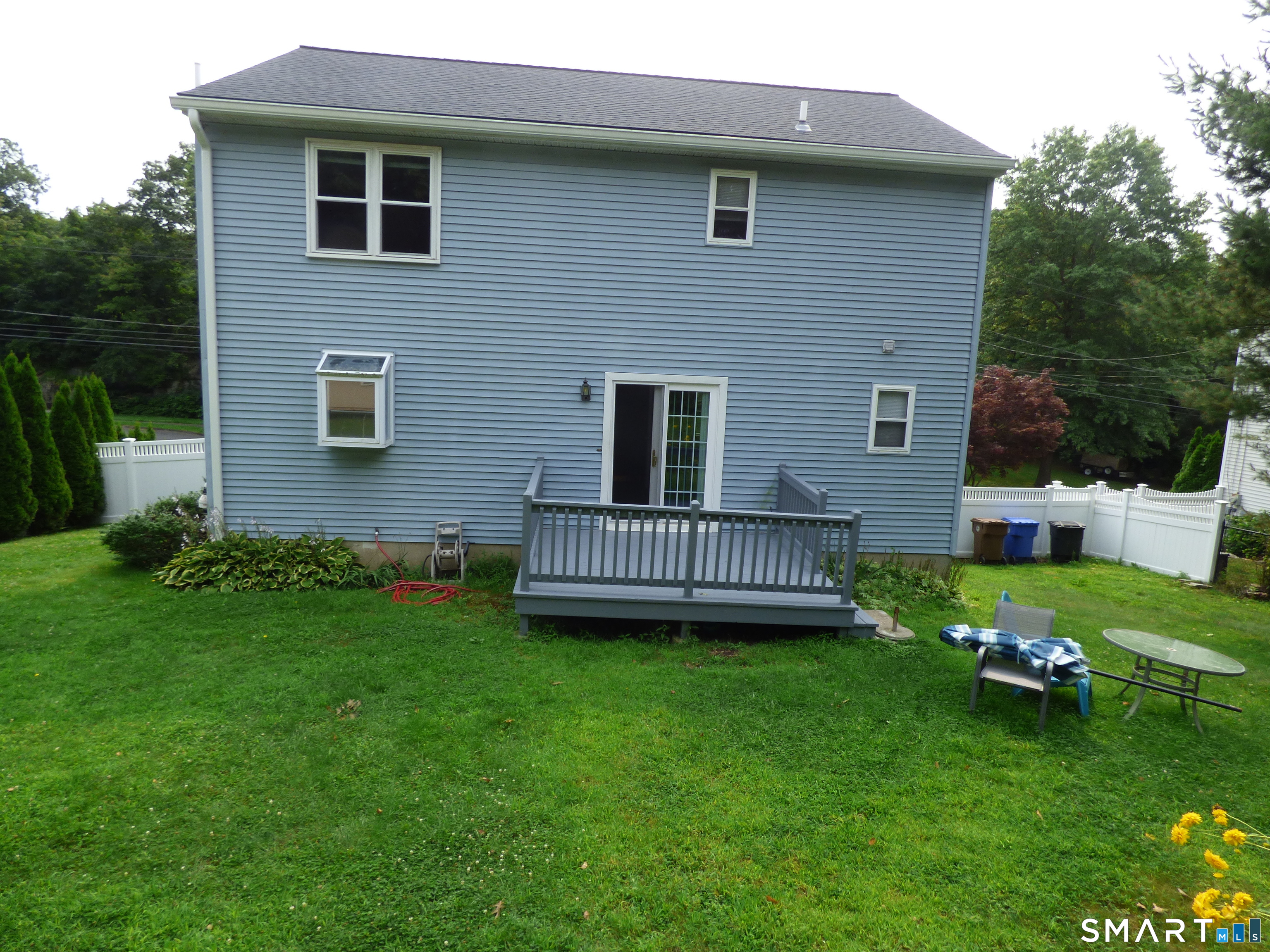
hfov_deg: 81.7
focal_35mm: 20
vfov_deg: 66.0
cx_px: 635
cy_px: 476
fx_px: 734
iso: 100
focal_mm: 3.58
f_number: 2.8
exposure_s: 1/500
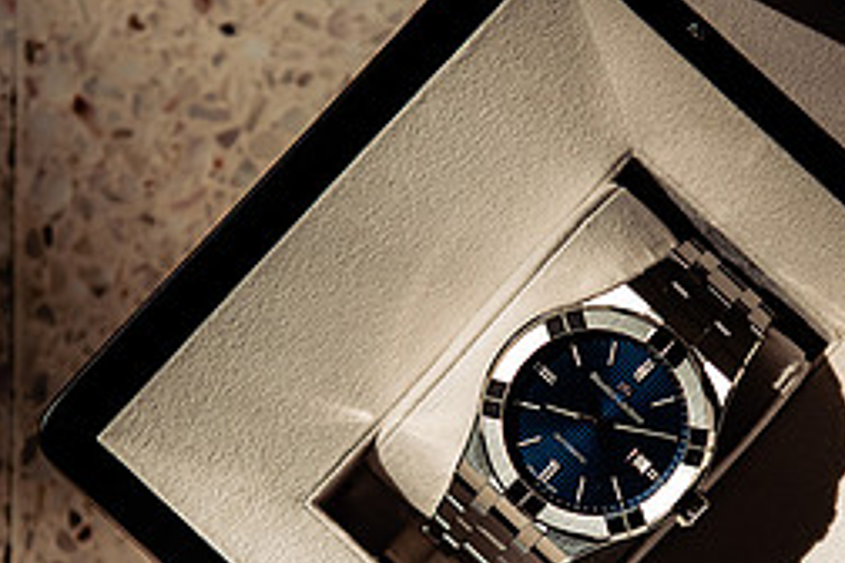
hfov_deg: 14.3
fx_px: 3356
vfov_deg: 9.6
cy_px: 474
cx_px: 483
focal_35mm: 143
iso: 640
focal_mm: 62
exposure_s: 1/1000
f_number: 4
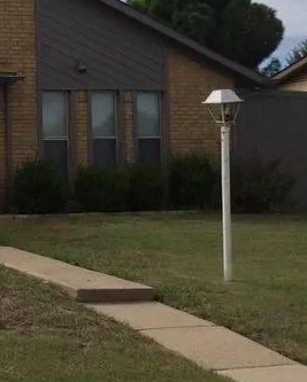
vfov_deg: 21.8
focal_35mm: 87
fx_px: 987
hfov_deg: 16.5
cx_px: -115
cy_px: 112
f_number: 2.2
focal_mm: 4.15
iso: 40
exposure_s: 1/5128
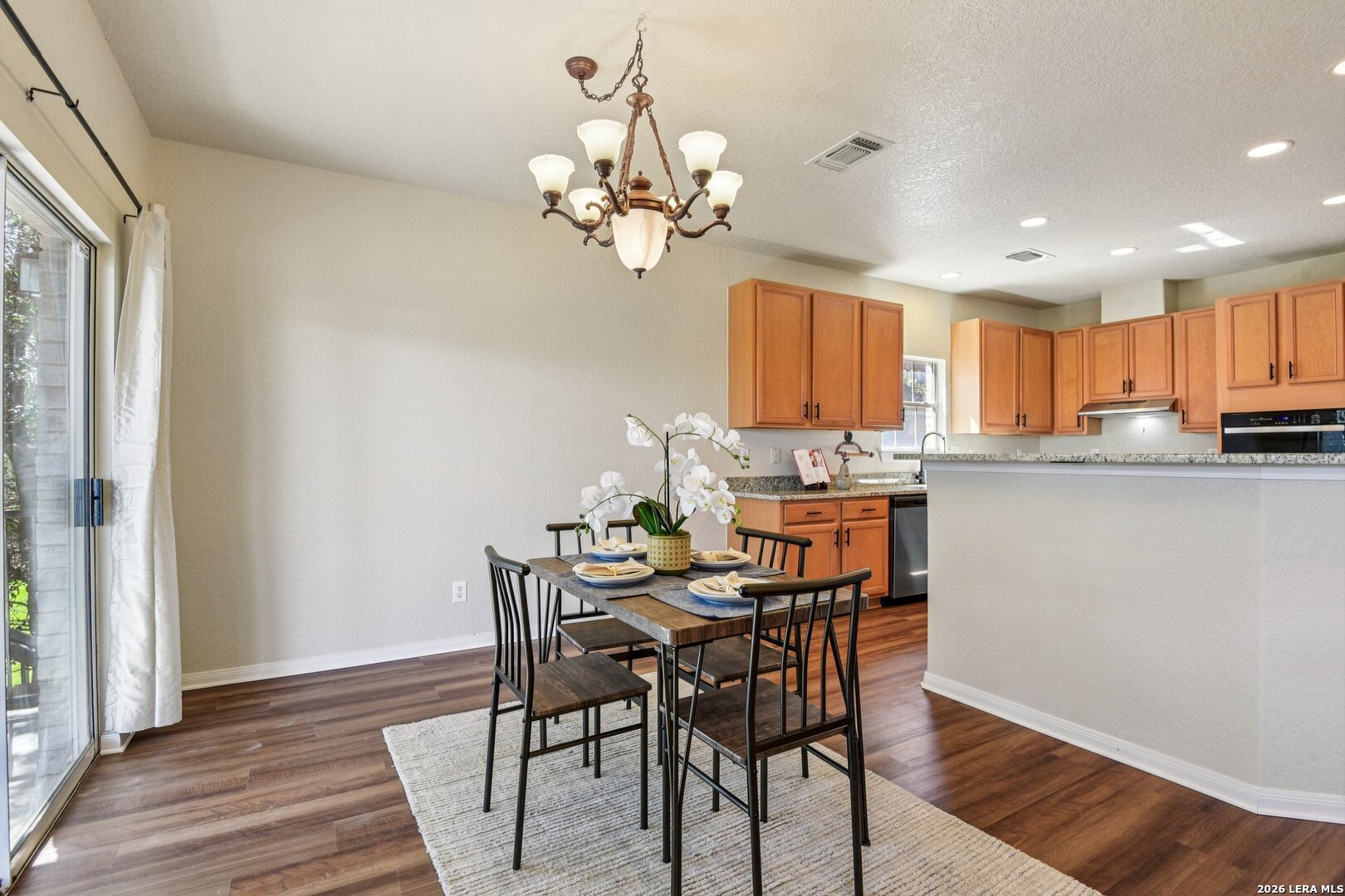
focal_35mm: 17
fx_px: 635
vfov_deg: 70.4
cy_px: 448
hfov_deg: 93.3
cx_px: 672
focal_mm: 17
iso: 1100
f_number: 8
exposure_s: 1/15
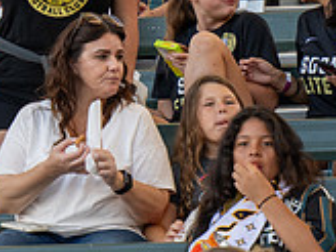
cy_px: -33
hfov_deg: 2.4
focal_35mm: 842
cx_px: -41
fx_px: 8173
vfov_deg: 1.8
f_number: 2.8
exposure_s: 1/1000
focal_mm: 165
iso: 640
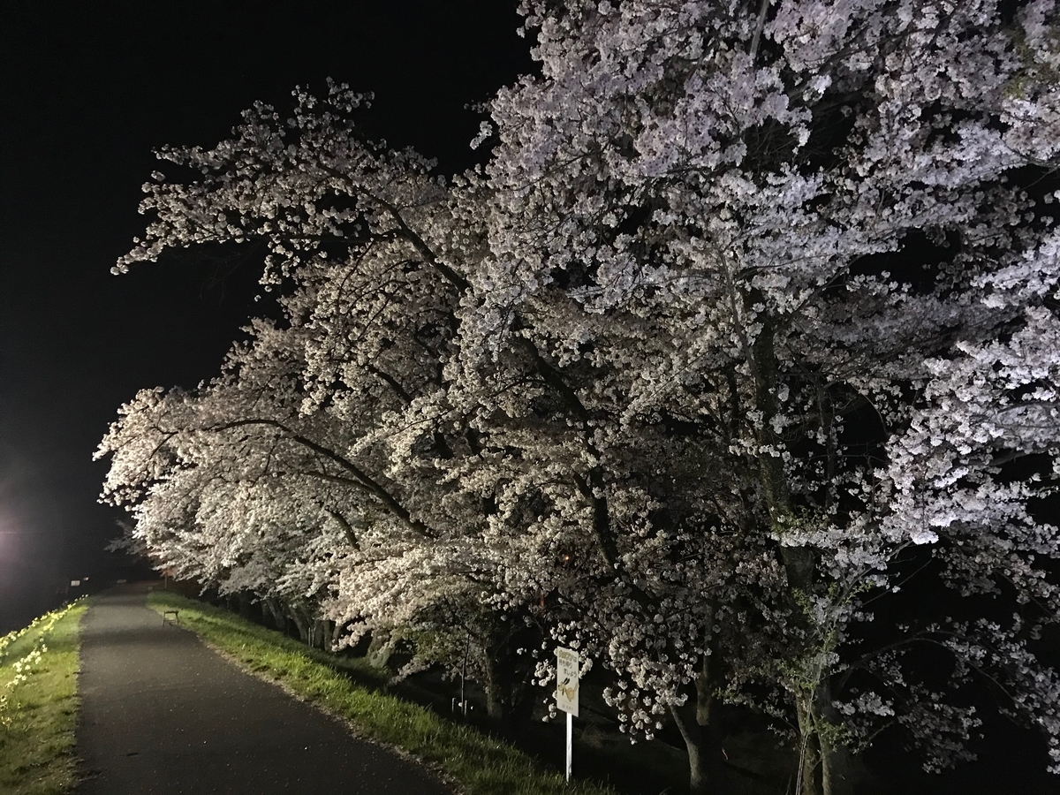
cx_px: 530
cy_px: 398
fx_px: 857
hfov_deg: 63.4
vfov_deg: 49.7
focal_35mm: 28
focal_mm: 3.99
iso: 100
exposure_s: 1/7
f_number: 1.8
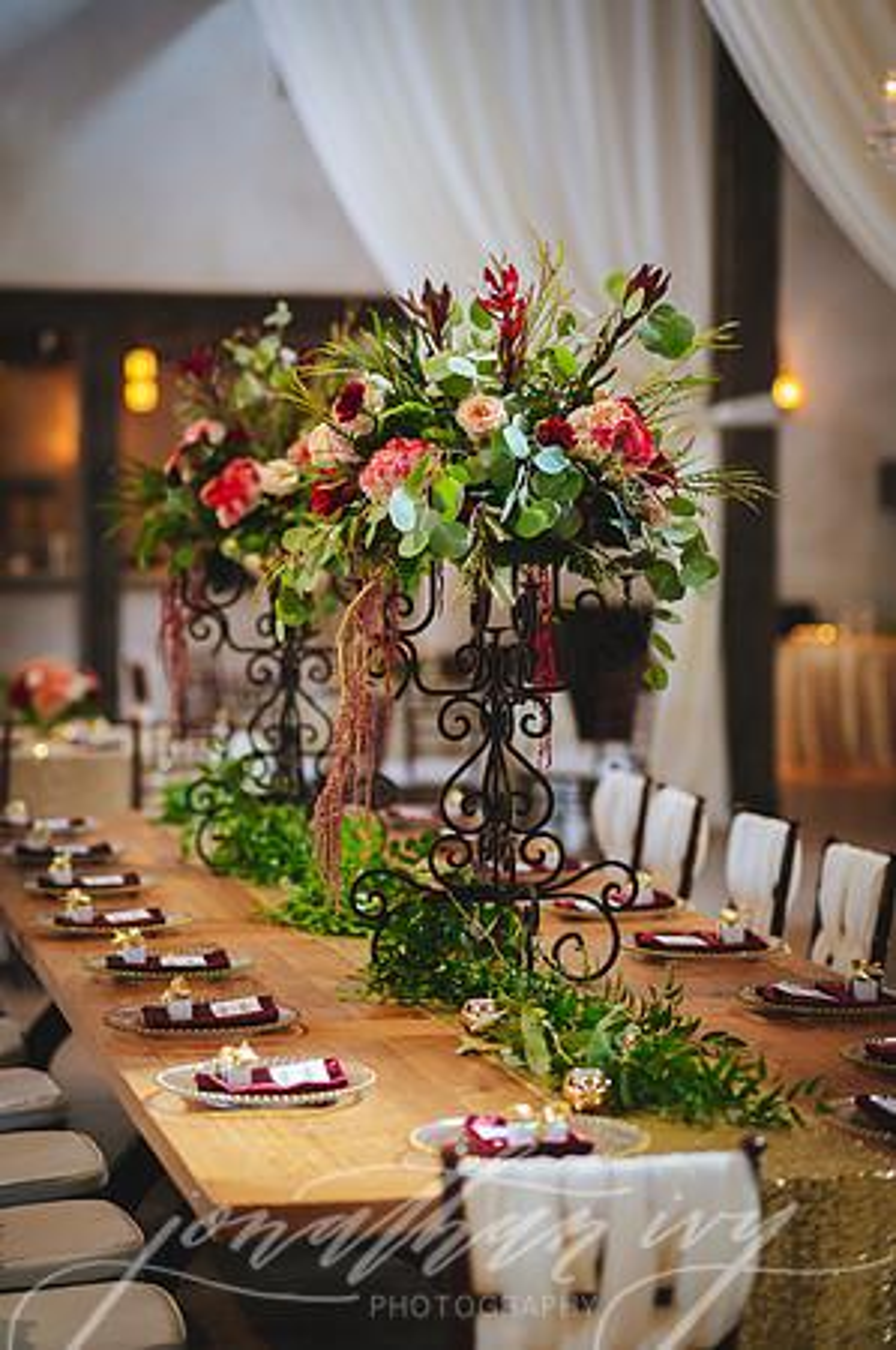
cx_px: 448
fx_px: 3180
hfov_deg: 16.0
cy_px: 675
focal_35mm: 85
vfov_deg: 23.9
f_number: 2
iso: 1000
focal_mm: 85
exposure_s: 1/200
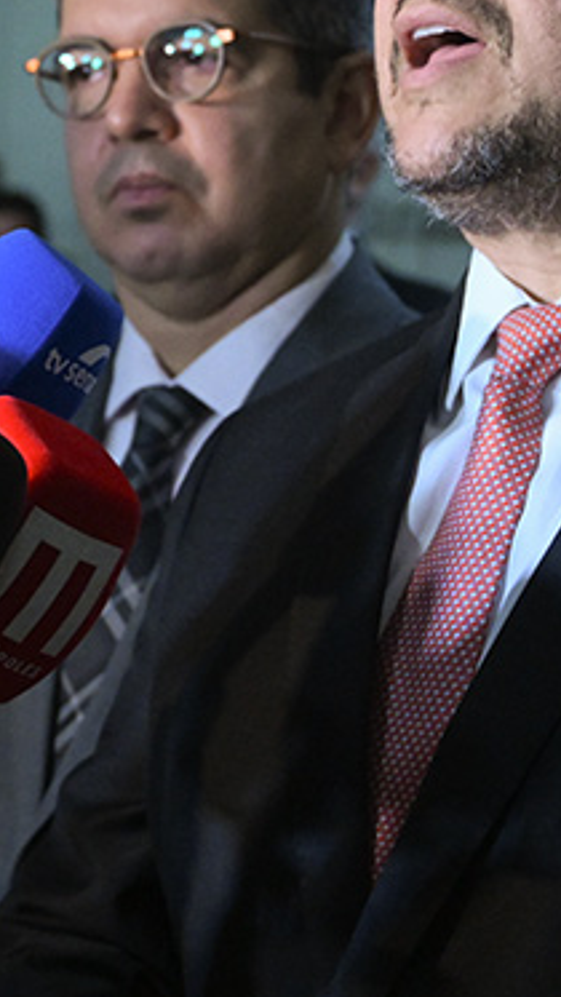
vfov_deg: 22.5
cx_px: -77
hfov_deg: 12.6
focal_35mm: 94
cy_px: 259
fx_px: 2484
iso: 4000
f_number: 4
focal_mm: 39
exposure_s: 1/200
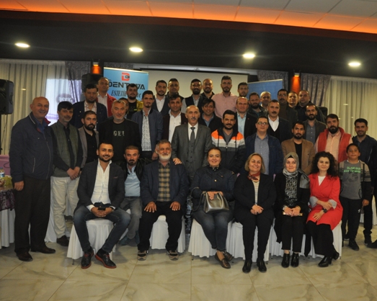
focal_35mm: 31
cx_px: 220
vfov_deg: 47.1
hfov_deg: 56.9
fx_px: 346
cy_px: 150
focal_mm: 18
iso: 800
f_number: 3.5
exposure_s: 1/60
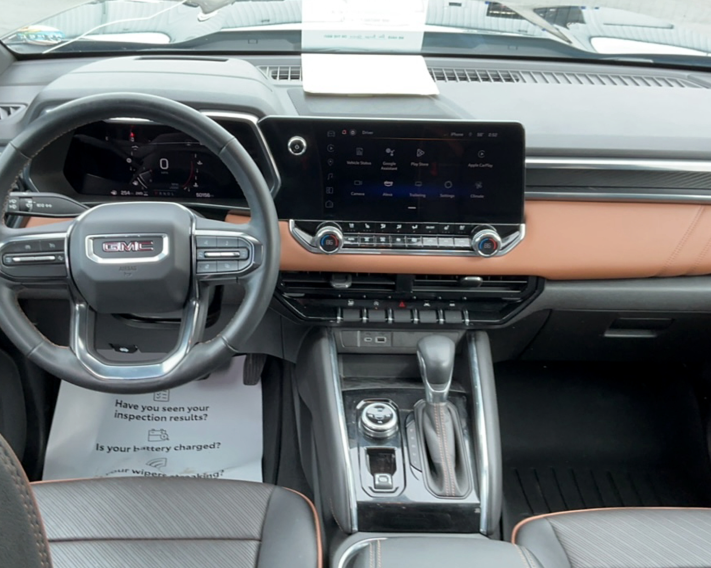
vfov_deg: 45.8
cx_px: 325
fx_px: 673
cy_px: 286
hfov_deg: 55.6
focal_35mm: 32
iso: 32
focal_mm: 3
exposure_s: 1/60
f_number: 1.8
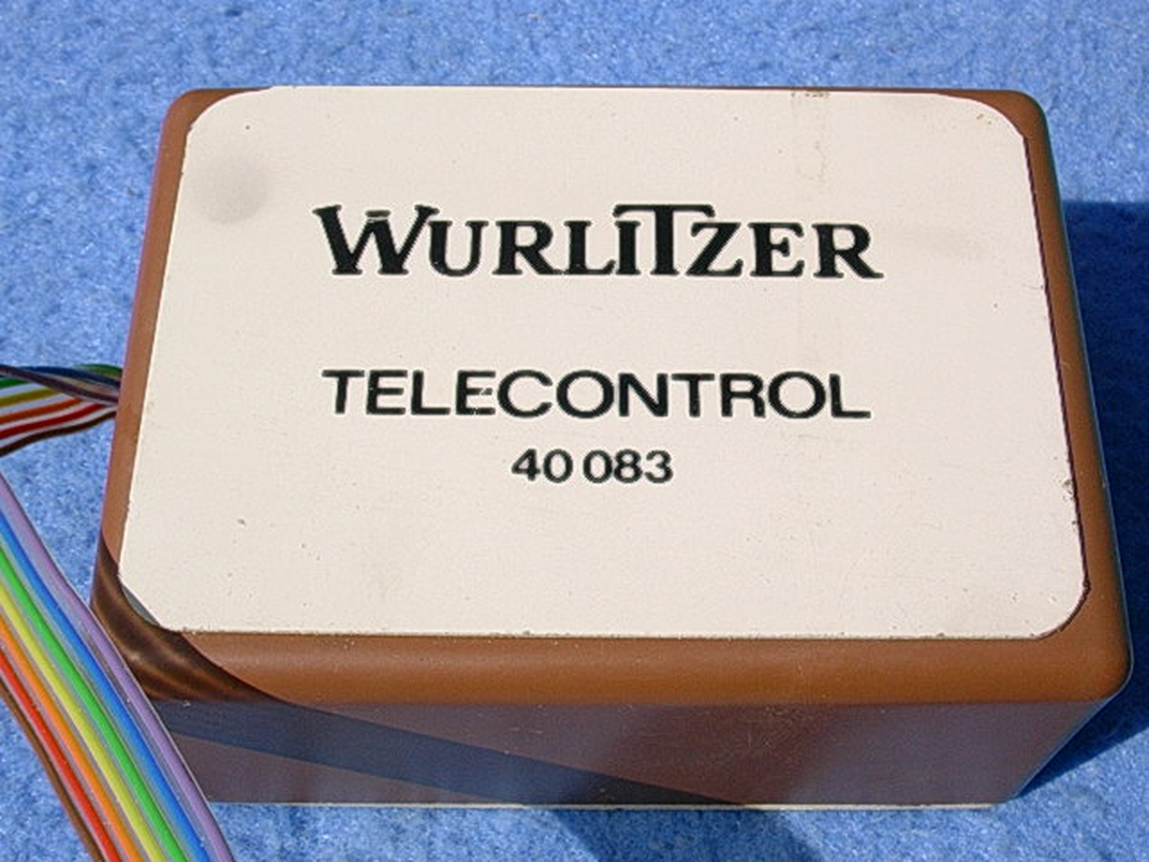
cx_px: 574
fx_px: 1593
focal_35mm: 48
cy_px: 431
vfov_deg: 30.3
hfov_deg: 39.7
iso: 70
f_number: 6
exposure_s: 1/558
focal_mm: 7.3
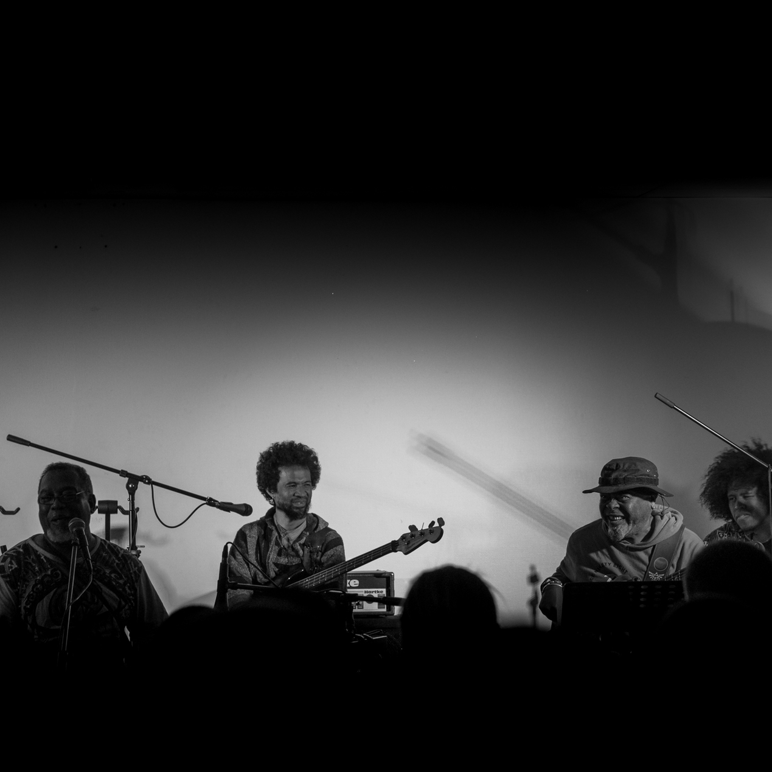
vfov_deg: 16.1
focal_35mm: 108
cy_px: 386
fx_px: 2725
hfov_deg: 16.1
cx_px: 452
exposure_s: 1/125
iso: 1250
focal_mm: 56
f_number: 3.2
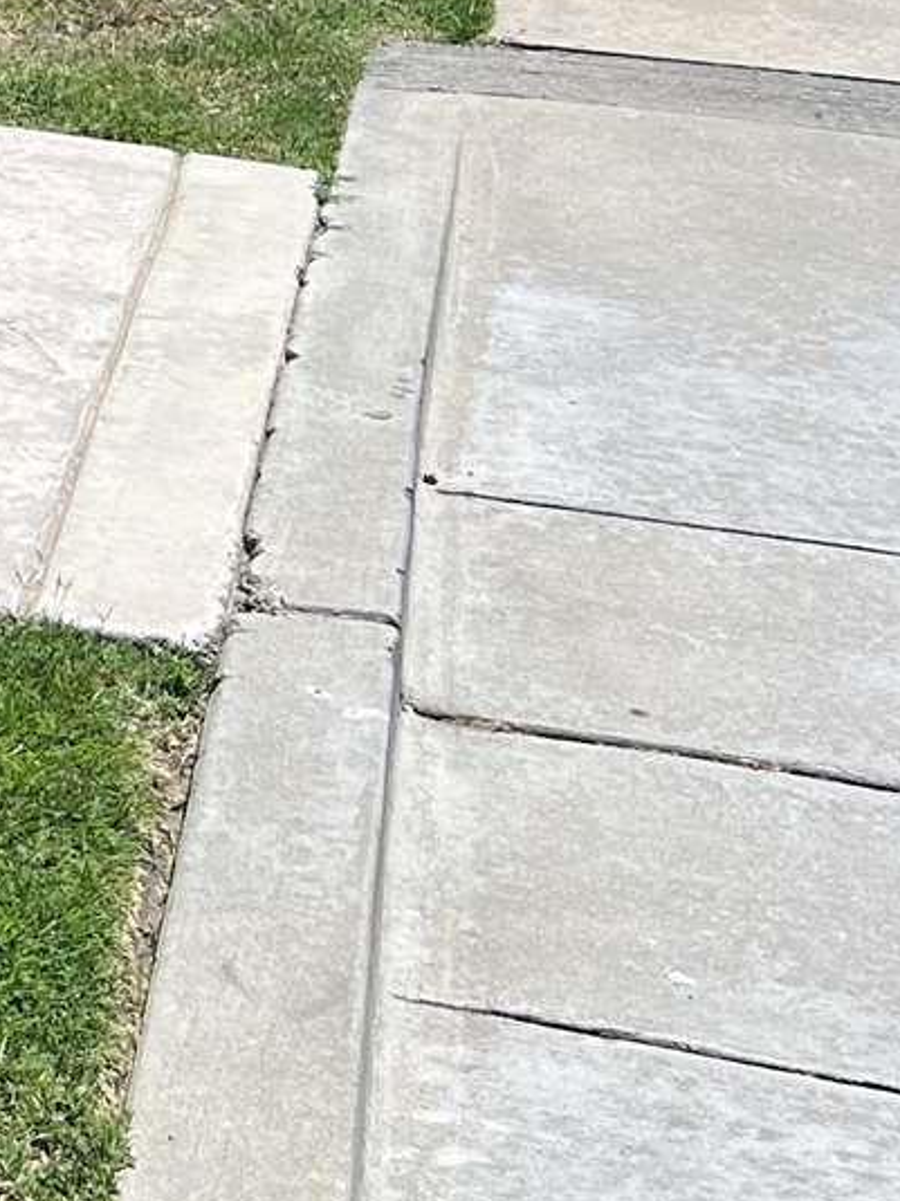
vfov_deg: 17.1
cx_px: -981
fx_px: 3884
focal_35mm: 112
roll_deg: +1.9
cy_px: -61
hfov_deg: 11.7
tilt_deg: -10.9
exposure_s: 1/4630
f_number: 1.5
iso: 50
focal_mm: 5.7
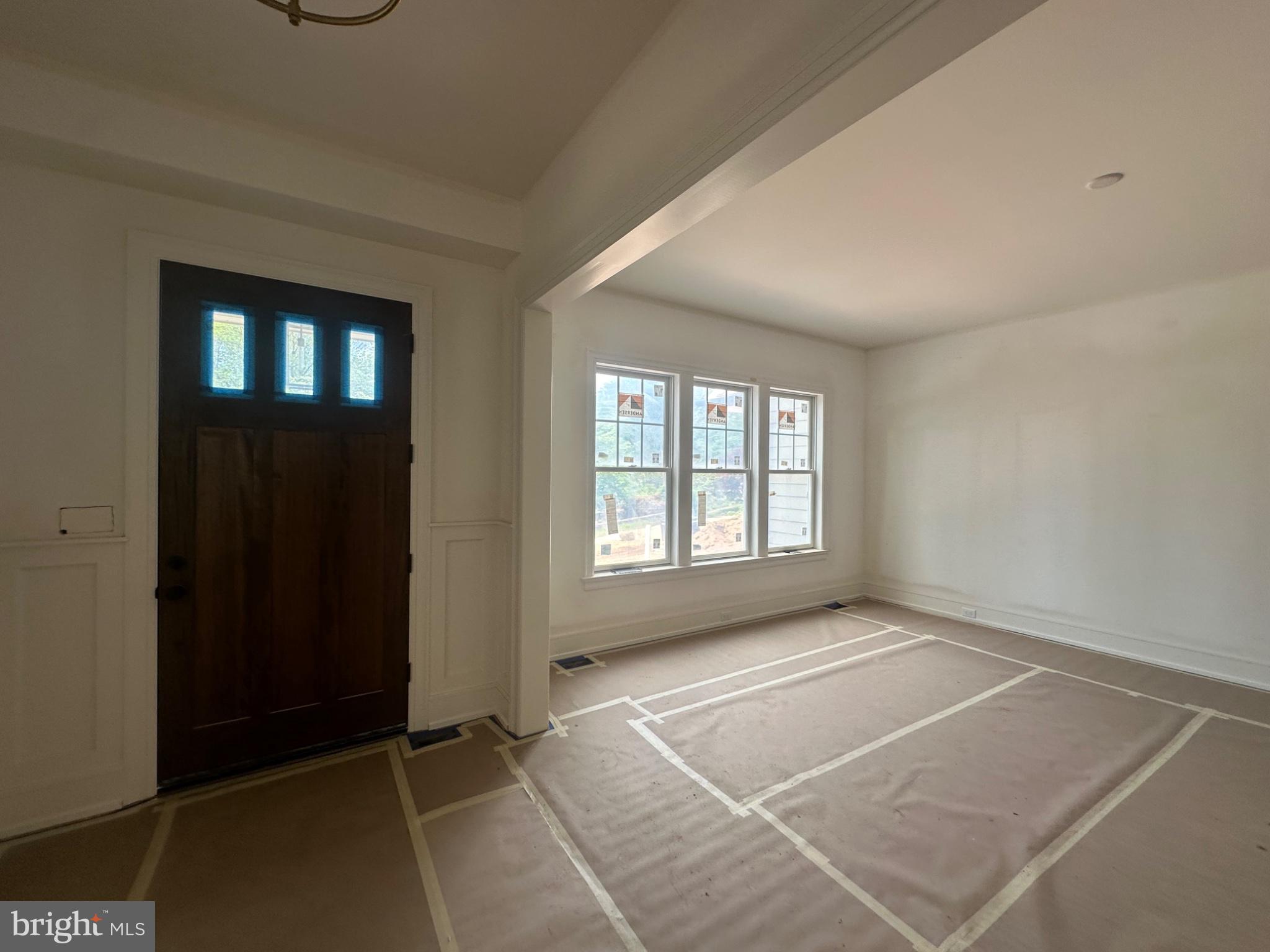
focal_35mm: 14
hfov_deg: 102.1
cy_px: 476
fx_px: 514
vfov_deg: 85.7
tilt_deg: +2.2
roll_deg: +0.2
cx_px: 635
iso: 40
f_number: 2.2
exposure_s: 1/99
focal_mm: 2.22
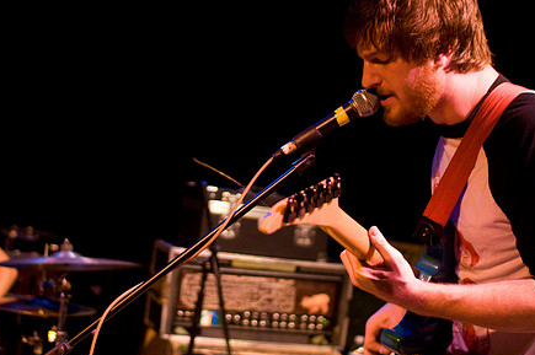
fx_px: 891
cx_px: 200
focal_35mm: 60
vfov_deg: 22.6
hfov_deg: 33.3
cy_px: 178
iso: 800
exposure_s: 1/160
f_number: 2
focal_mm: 30
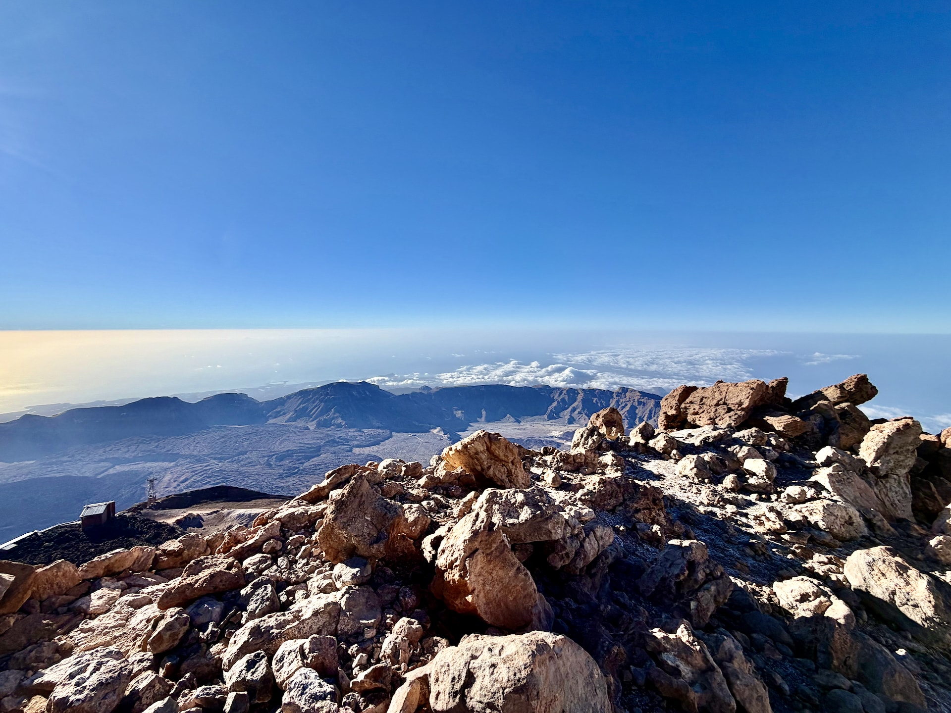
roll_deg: -0.2
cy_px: 356
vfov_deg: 85.7
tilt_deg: -1.5
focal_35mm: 14
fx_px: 385
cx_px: 476
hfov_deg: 102.1
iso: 20
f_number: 2.2
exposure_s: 1/1125
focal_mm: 2.22
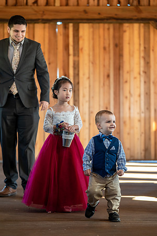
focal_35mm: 113
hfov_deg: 12.1
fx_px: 739
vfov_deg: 18.1
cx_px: 78
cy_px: 118
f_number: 4
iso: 1000
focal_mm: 113
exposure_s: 1/200
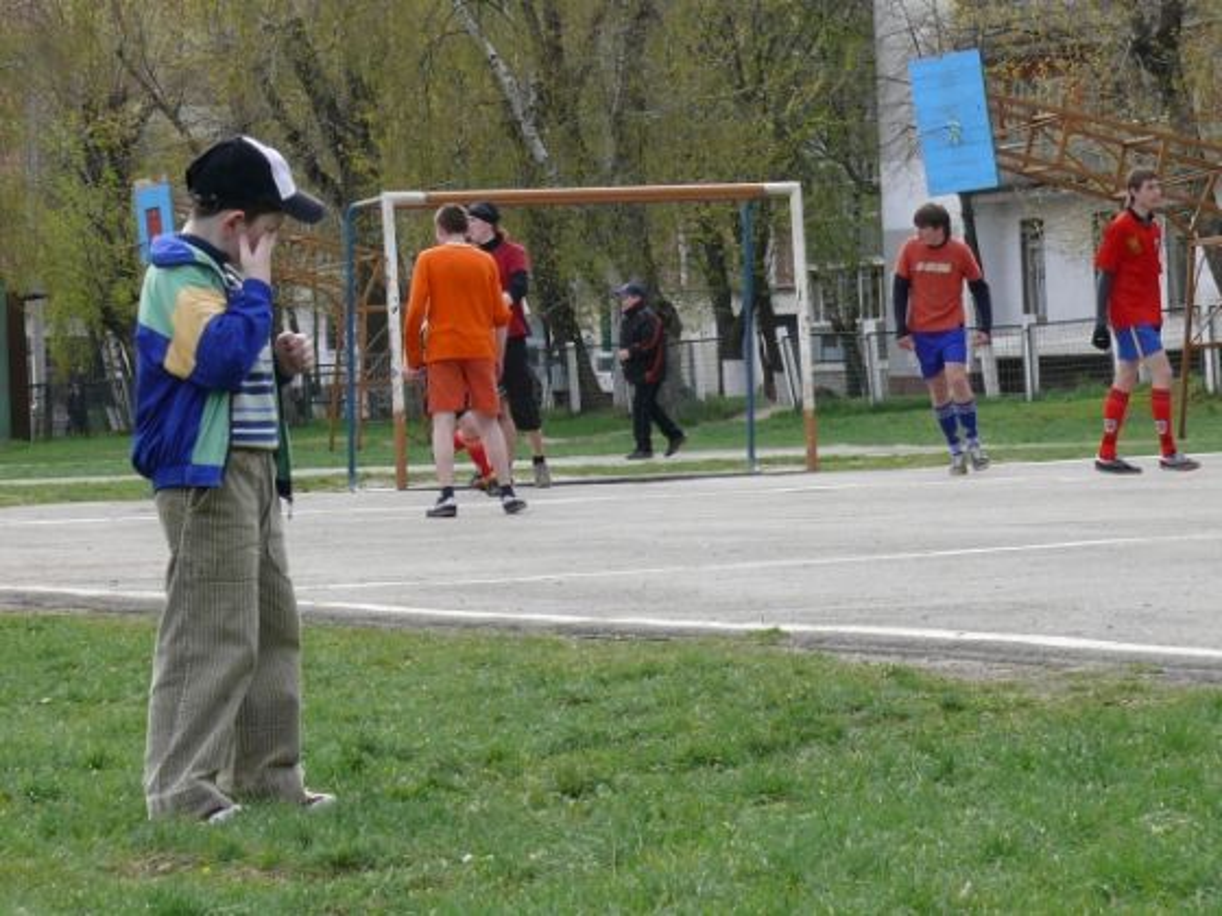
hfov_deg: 11.6
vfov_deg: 8.7
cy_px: 458
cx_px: 611
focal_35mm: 171
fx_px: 6037
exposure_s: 1/250
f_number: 5
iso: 100
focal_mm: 20.2
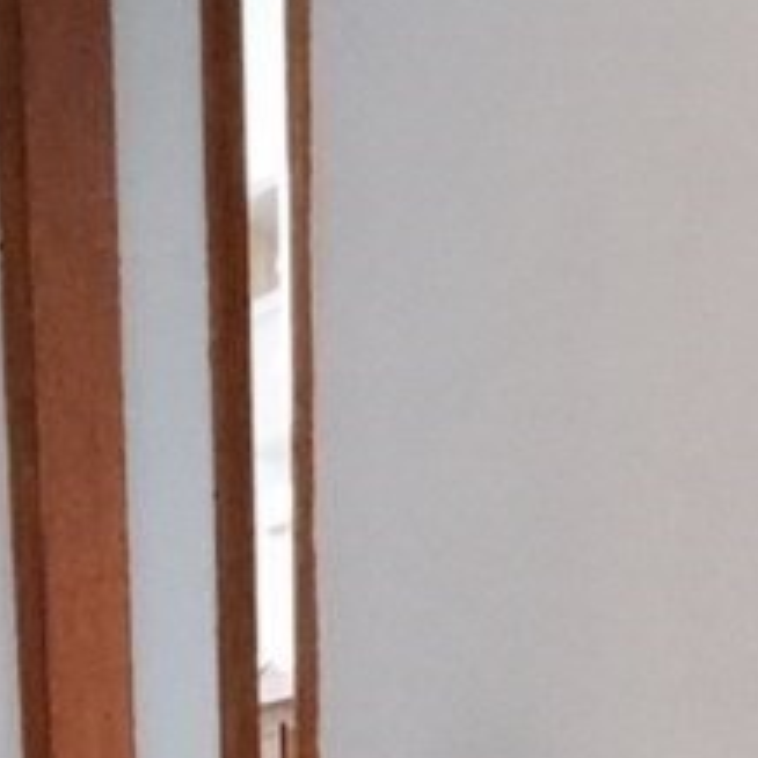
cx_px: 285
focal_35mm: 108
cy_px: 1982
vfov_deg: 11.9
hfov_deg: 16.1
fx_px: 2676
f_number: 2.2
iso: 800
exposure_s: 1/20
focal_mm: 1.74
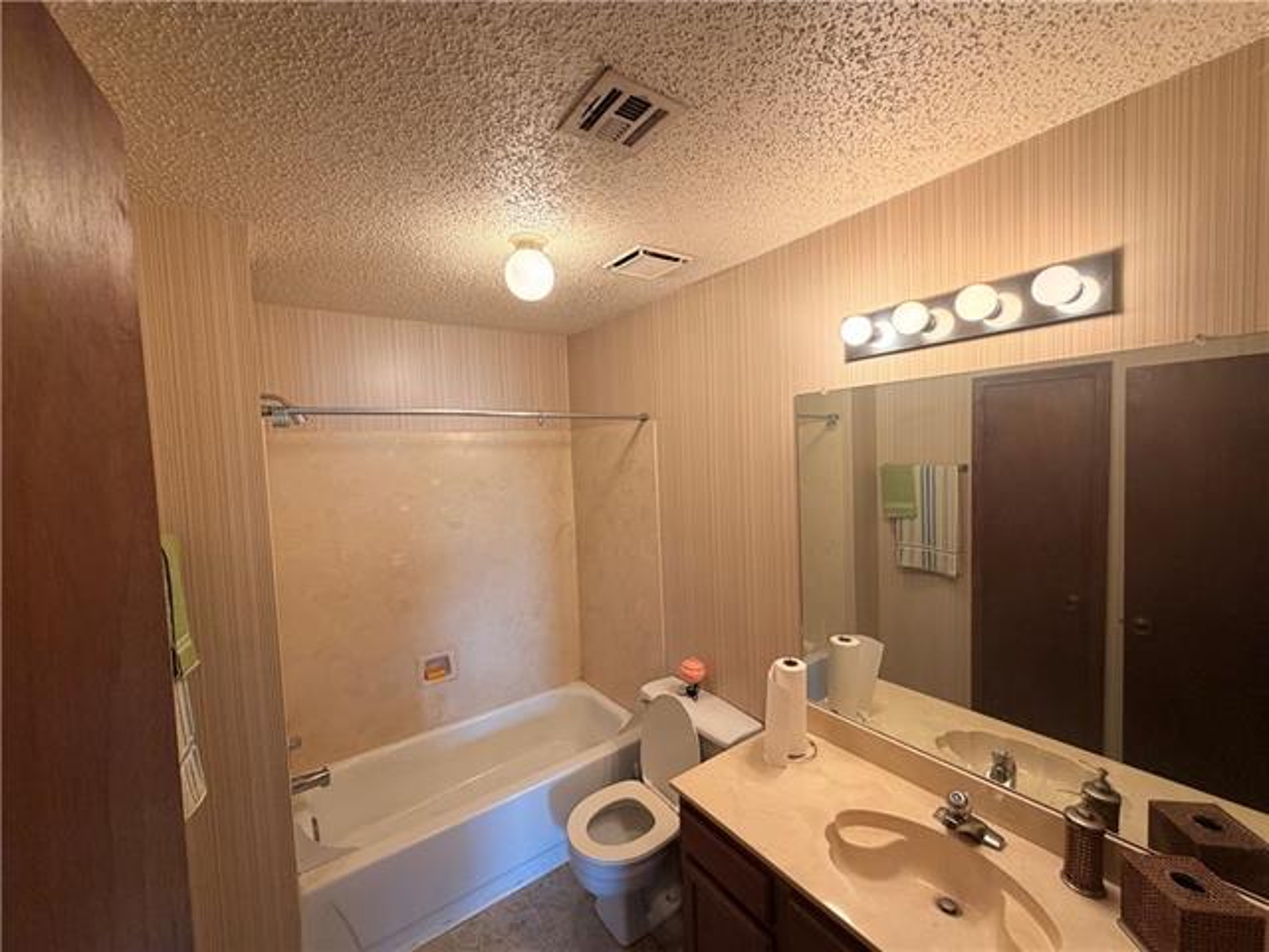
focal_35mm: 14
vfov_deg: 85.7
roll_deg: +2.6
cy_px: 476
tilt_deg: -4.3
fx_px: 513
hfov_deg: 102.1
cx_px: 634
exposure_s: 1/60
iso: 160
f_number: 2.2
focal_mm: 2.22
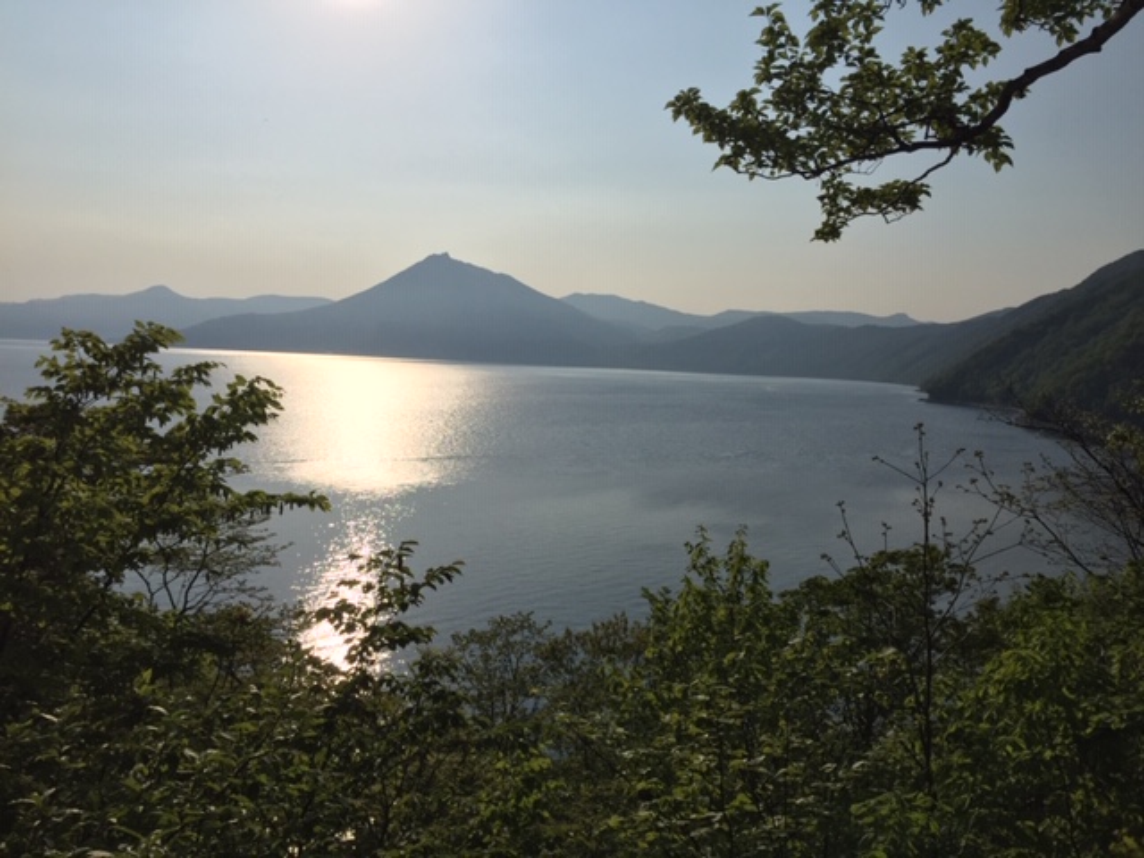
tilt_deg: -2.5
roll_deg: -2.3
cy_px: 429
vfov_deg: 48.2
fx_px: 958
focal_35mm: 29
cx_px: 572
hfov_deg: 61.7
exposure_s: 1/13333
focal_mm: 4.15
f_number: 2.2
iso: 40
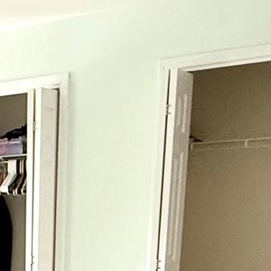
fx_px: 664
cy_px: 373
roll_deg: +2.0
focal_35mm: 75
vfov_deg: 20.6
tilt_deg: -15.6
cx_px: -109
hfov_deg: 20.5
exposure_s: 1/99
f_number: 2.2
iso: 200
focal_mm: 2.22
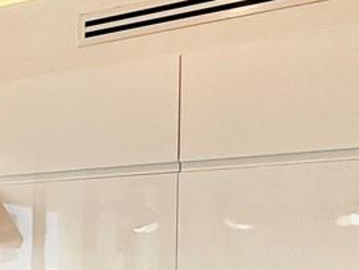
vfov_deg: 17.5
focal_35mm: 82
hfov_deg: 20.3
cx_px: -188
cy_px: 277
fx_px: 851
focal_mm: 2.22
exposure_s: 1/167
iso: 64
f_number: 2.2
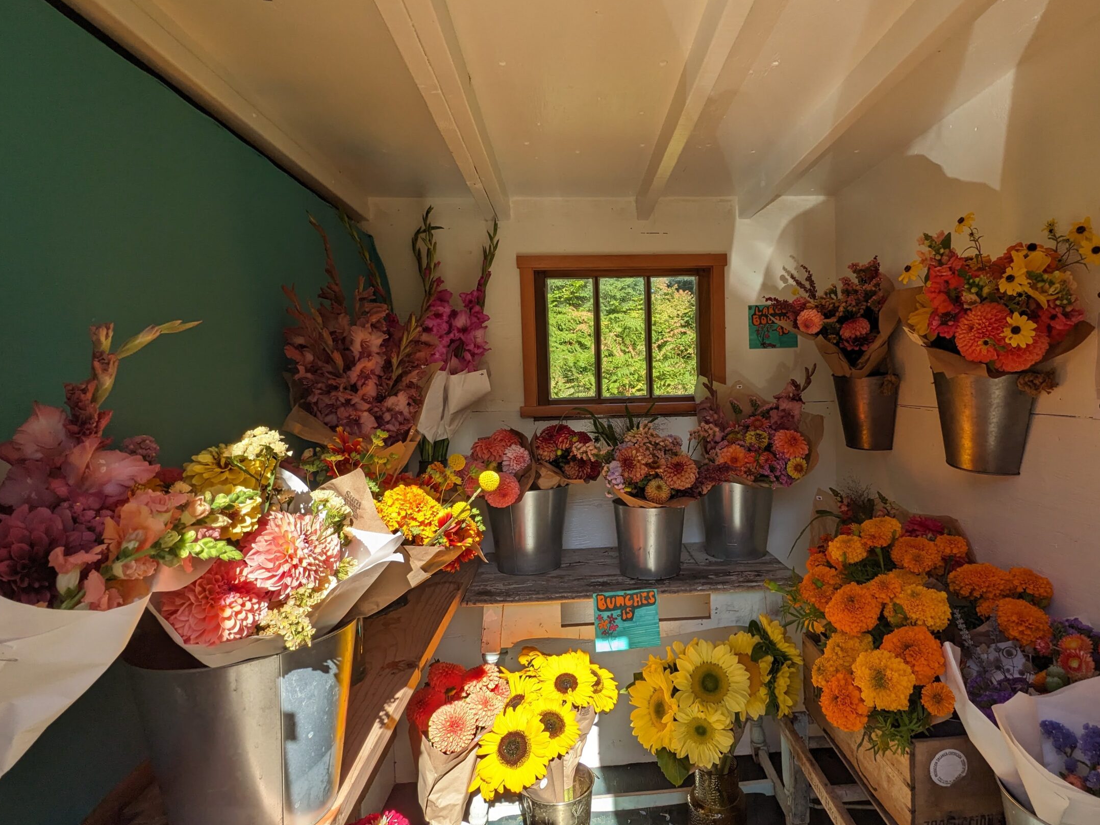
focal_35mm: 19
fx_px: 604
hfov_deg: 84.2
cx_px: 624
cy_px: 421
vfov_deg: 68.7
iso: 30
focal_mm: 2.22
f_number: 2.2
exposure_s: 1/501
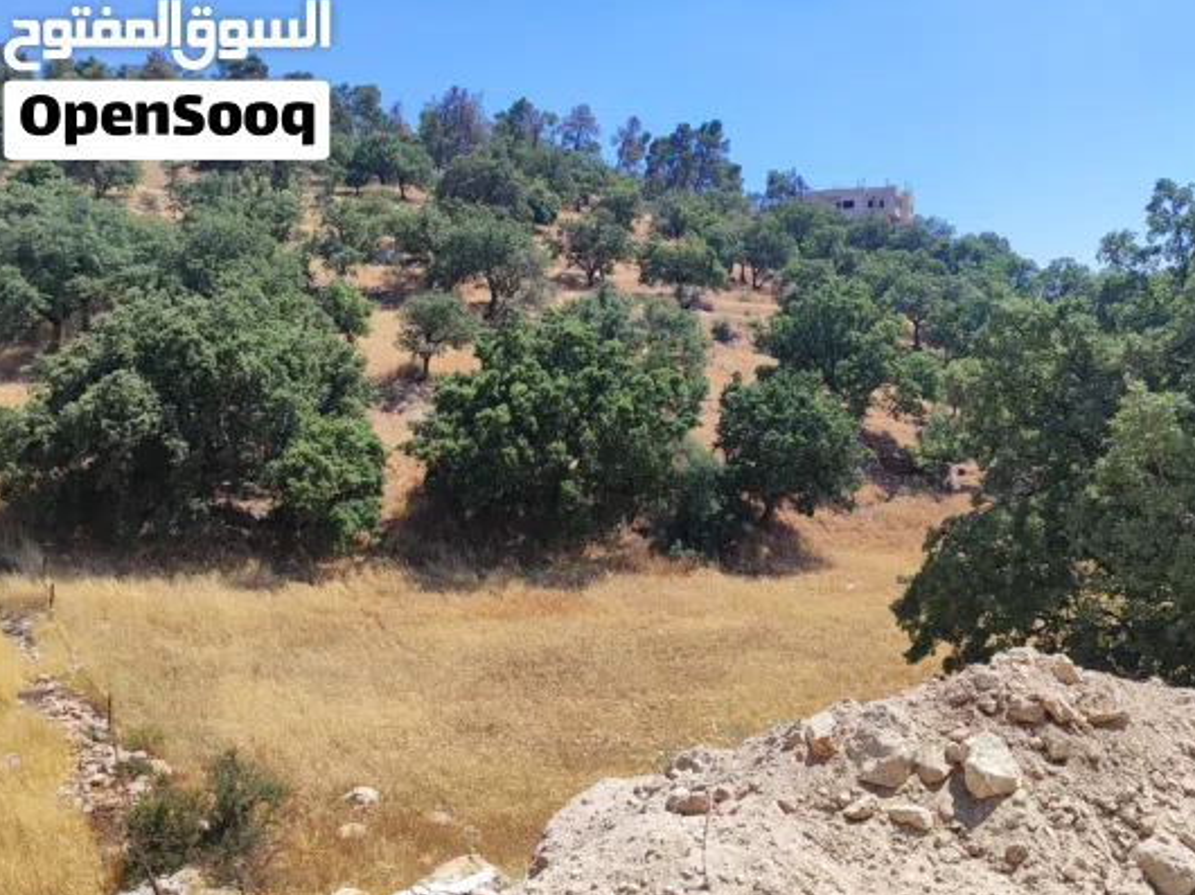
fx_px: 1001
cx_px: 670
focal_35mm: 29
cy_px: 485
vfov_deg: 48.1
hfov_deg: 61.5
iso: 50
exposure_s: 1/823
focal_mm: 5.89
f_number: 1.89
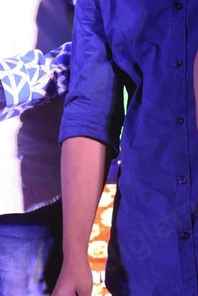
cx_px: 183
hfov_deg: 5.7
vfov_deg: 8.6
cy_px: 119
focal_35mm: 239
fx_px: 1971
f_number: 6.3
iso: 3200
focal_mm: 62
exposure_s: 1/125
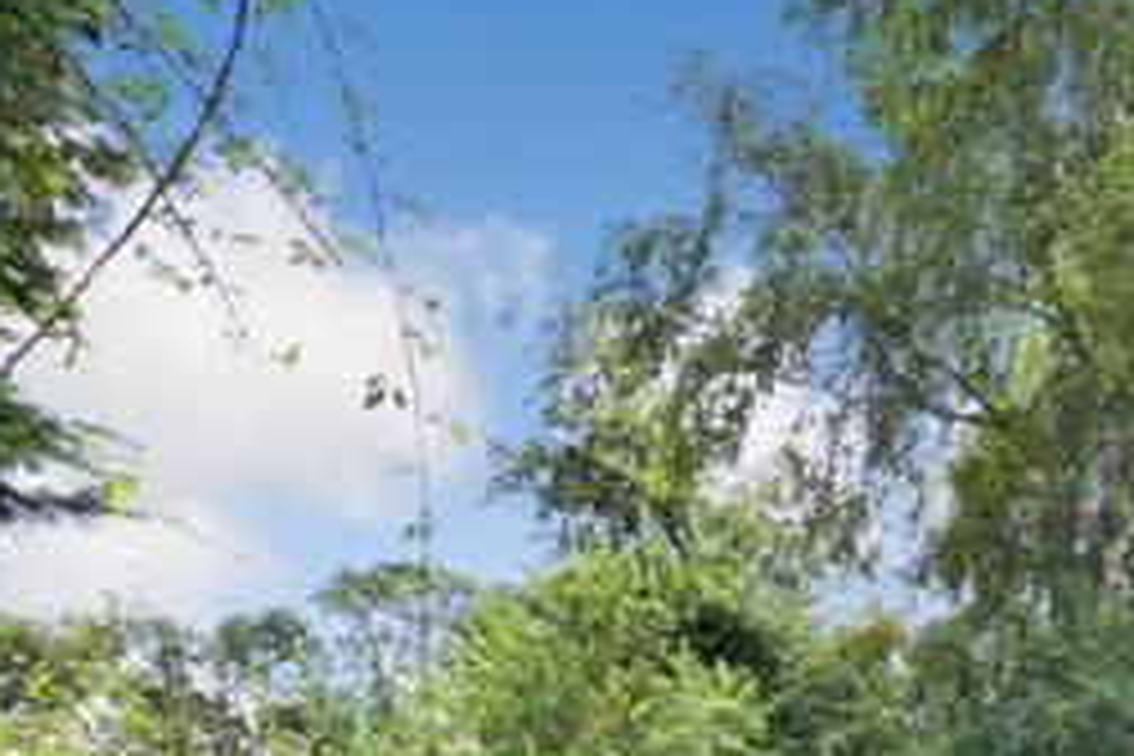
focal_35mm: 39
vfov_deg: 29.7
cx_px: 1062
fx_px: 1228
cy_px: 889
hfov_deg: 44.2
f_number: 11
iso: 400
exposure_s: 1/80
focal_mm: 10
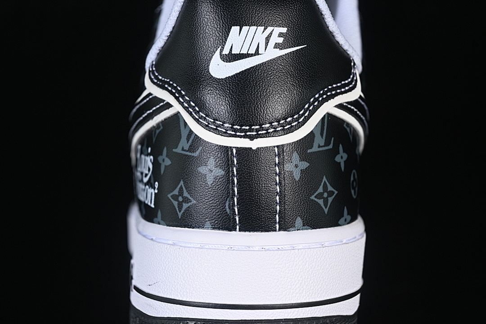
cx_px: 243
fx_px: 1012
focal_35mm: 75
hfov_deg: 27.0
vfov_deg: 18.2
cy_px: 162
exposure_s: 1/50
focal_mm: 50
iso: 160
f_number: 6.3
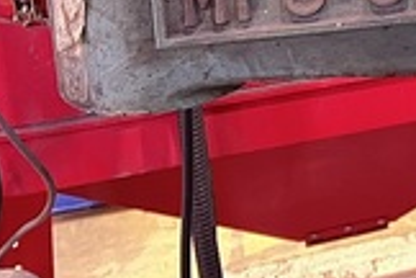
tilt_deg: -16.7
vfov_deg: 12.1
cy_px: -154
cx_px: 686
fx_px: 1236
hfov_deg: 16.7
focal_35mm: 107
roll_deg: -0.2
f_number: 1.5
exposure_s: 1/30
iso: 640
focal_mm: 5.7
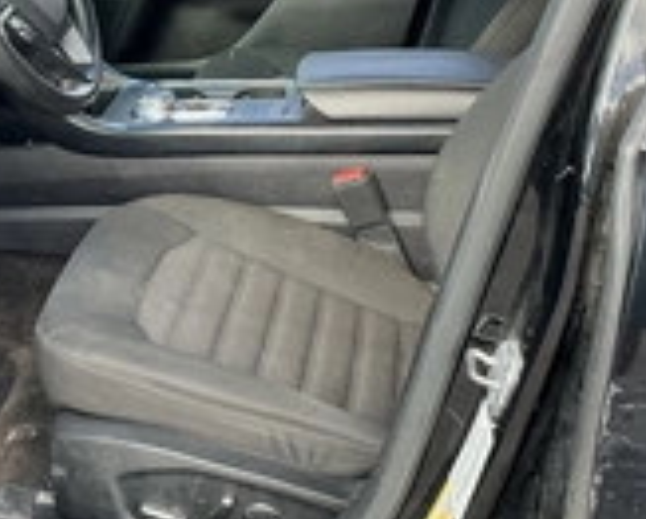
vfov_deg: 22.8
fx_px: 1283
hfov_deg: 27.2
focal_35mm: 67
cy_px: 210
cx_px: 63
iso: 32
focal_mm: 3
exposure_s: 1/122
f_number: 1.8
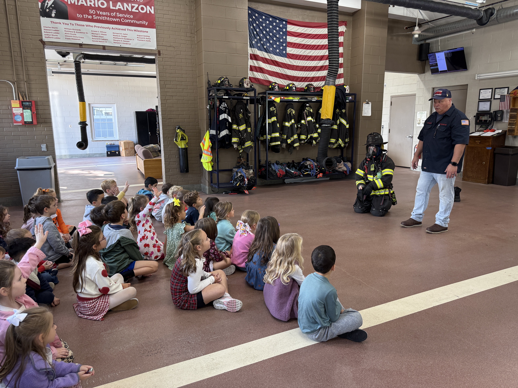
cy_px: 194
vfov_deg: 56.8
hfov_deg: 71.6
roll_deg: -0.1
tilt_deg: -10.4
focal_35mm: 24
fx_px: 359
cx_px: 259
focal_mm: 6.76
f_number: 1.78
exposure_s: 1/120
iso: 200
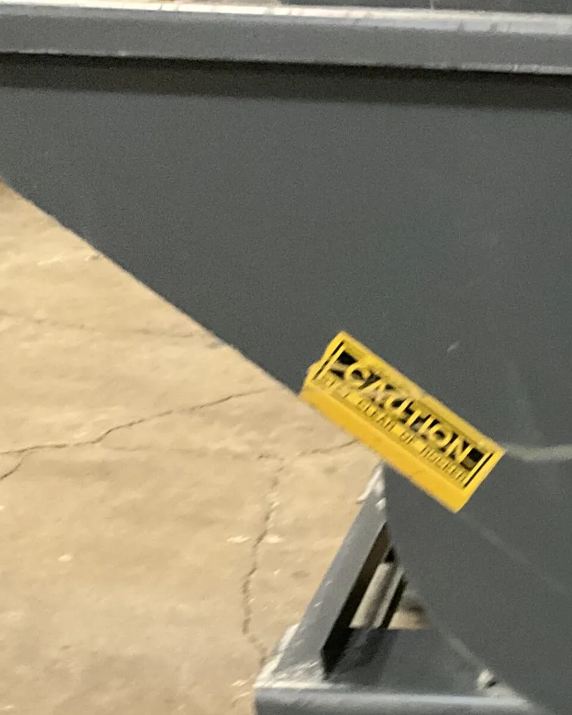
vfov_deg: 30.7
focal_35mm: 60
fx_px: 1270
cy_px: 564
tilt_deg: -30.3
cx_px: 688
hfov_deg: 23.2
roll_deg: -2.0
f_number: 1.8
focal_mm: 3
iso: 500
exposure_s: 1/30
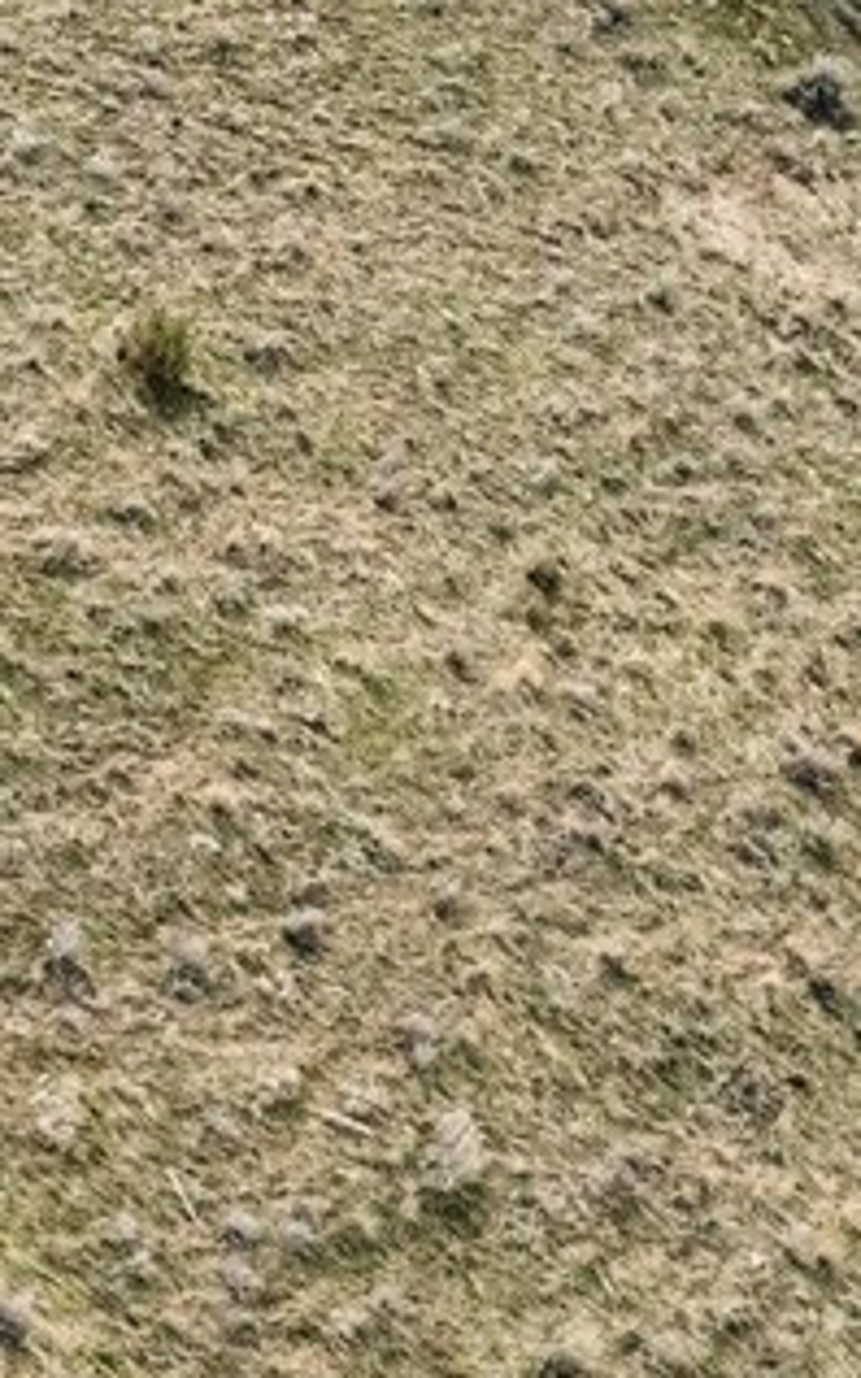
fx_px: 4507
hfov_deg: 10.9
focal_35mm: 120
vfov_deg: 16.8
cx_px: 350
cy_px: -174
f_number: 2.8
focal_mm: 8.38
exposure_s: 1/4000
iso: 100
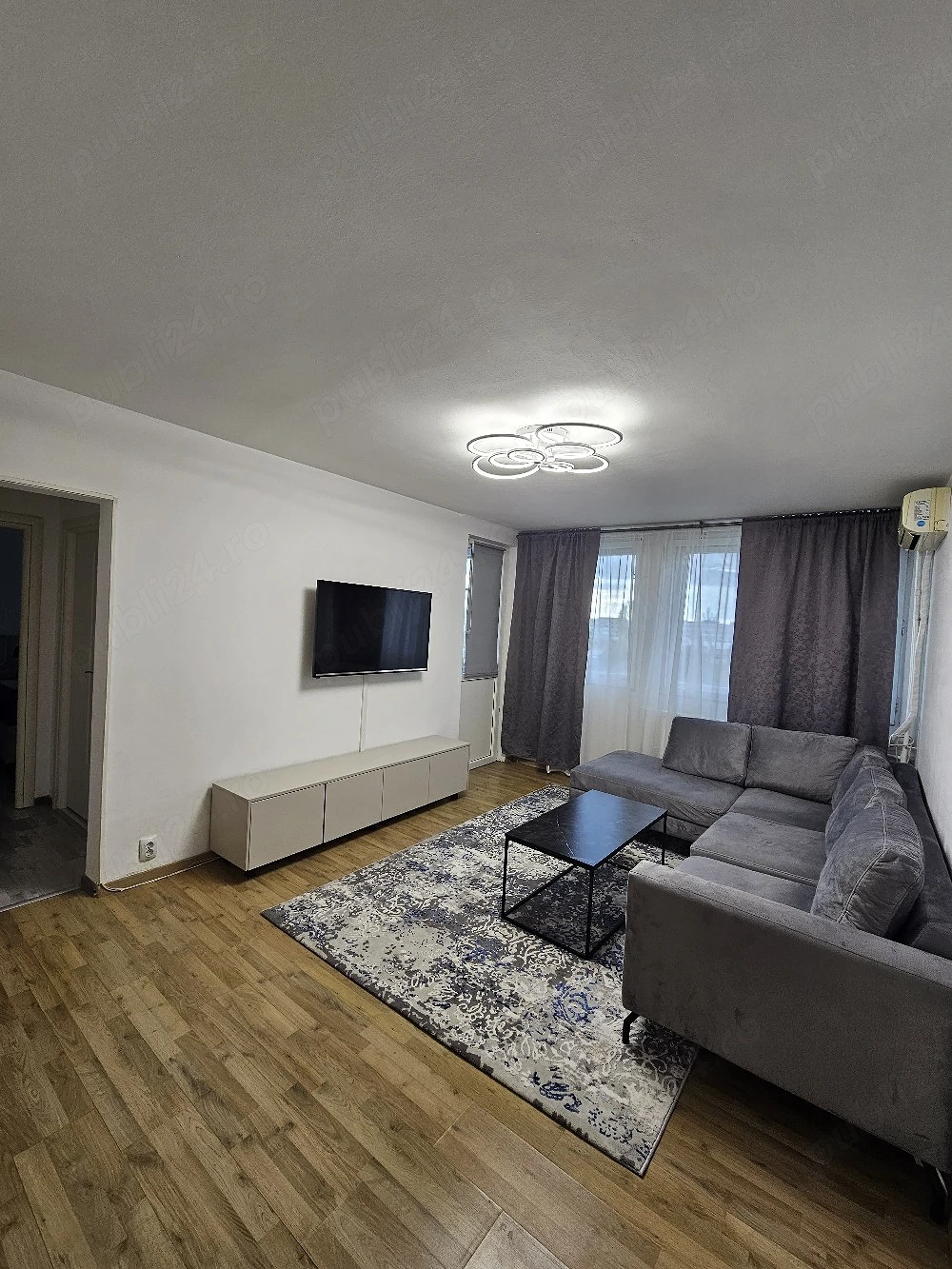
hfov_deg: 89.9
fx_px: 477
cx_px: 476
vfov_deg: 106.2
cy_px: 634
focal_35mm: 13
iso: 64
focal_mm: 2.2
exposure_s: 1/50.3
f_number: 2.2
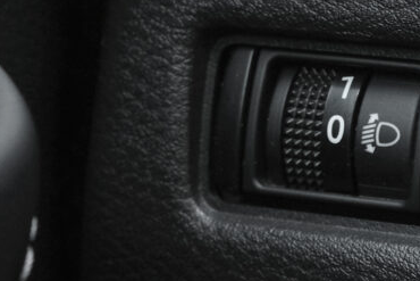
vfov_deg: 7.3
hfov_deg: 10.7
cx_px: 560
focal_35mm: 188
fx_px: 2194
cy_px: 164
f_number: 9
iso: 2000
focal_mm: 45
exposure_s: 1/60
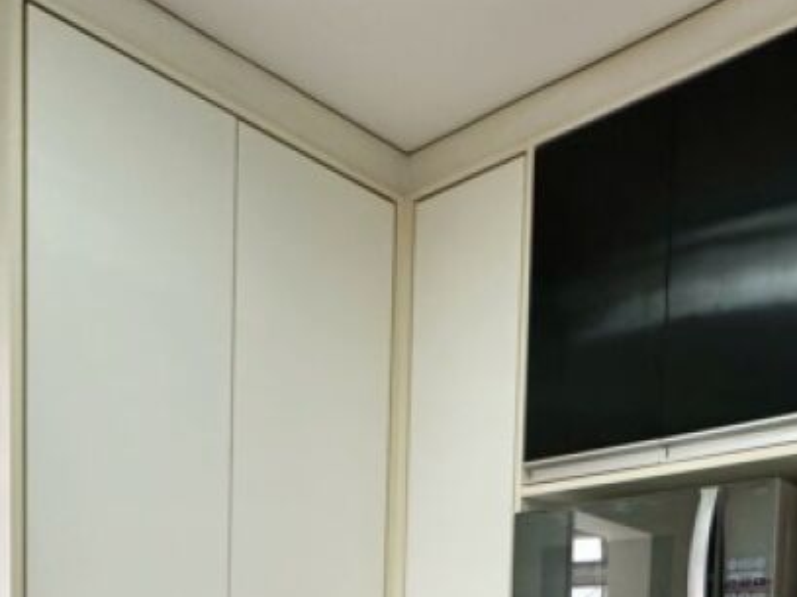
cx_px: 640
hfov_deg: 41.1
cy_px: 808
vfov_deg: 26.8
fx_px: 1013
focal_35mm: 44
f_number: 2.2
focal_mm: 2.22
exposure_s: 1/120
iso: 250
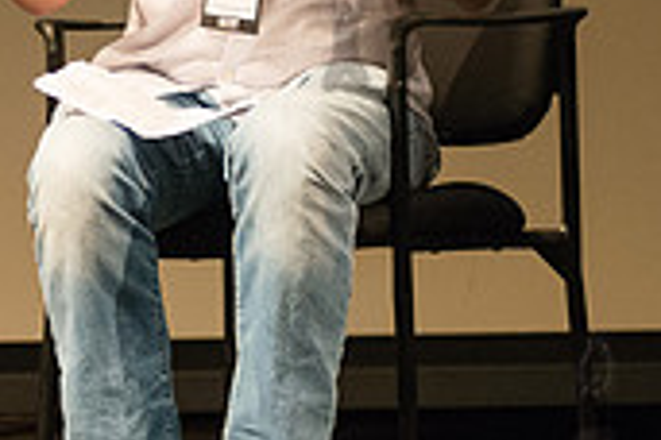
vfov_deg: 4.7
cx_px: -155
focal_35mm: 292
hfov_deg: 7.0
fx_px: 5361
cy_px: -164
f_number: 2.8
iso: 4000
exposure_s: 1/200
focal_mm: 86
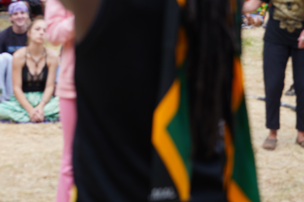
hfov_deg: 19.9
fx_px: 861
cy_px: 8
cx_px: 79
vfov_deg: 13.3
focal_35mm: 102
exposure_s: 1/160
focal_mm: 47
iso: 200
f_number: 4
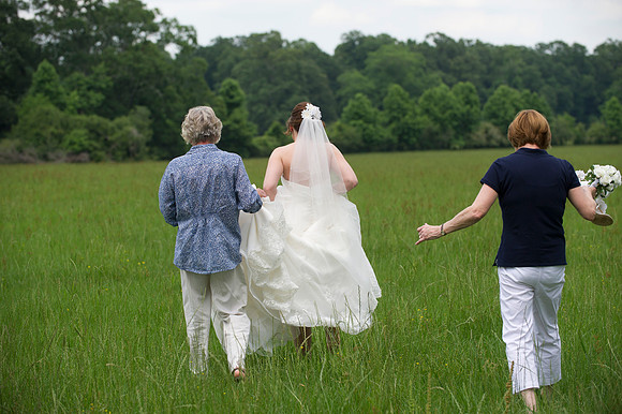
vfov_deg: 13.0
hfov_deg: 19.5
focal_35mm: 105
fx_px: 1813
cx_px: 311
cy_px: 207
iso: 500
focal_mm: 105
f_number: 3.5
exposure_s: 1/1250
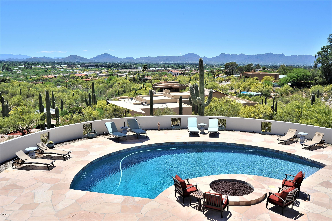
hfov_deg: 54.5
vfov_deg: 37.8
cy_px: 110
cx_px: 166
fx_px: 323
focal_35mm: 35
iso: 320
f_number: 11
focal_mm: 35
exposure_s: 1/320
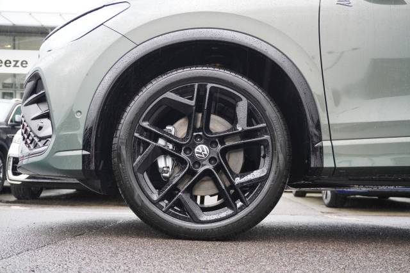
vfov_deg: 31.9
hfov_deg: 46.4
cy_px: 136
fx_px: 478
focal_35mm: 42
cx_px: 205
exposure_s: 1/60
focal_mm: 28
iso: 500
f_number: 4.5
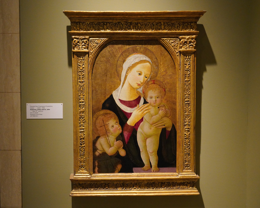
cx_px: 134
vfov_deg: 36.5
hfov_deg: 44.8
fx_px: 316
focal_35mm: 41
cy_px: 103
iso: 10000
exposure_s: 1/80
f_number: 7.1
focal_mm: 36
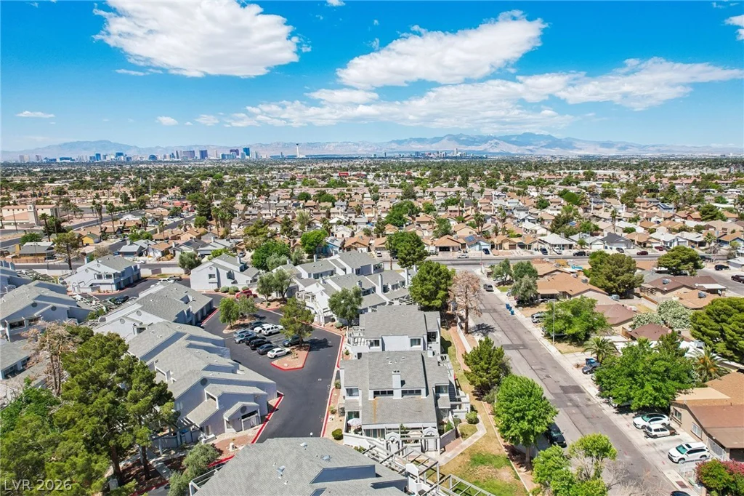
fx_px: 454
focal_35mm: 22
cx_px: 372
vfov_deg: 57.2
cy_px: 248
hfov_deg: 78.6
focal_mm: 8.4
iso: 120
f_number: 2.8
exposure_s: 1/2000
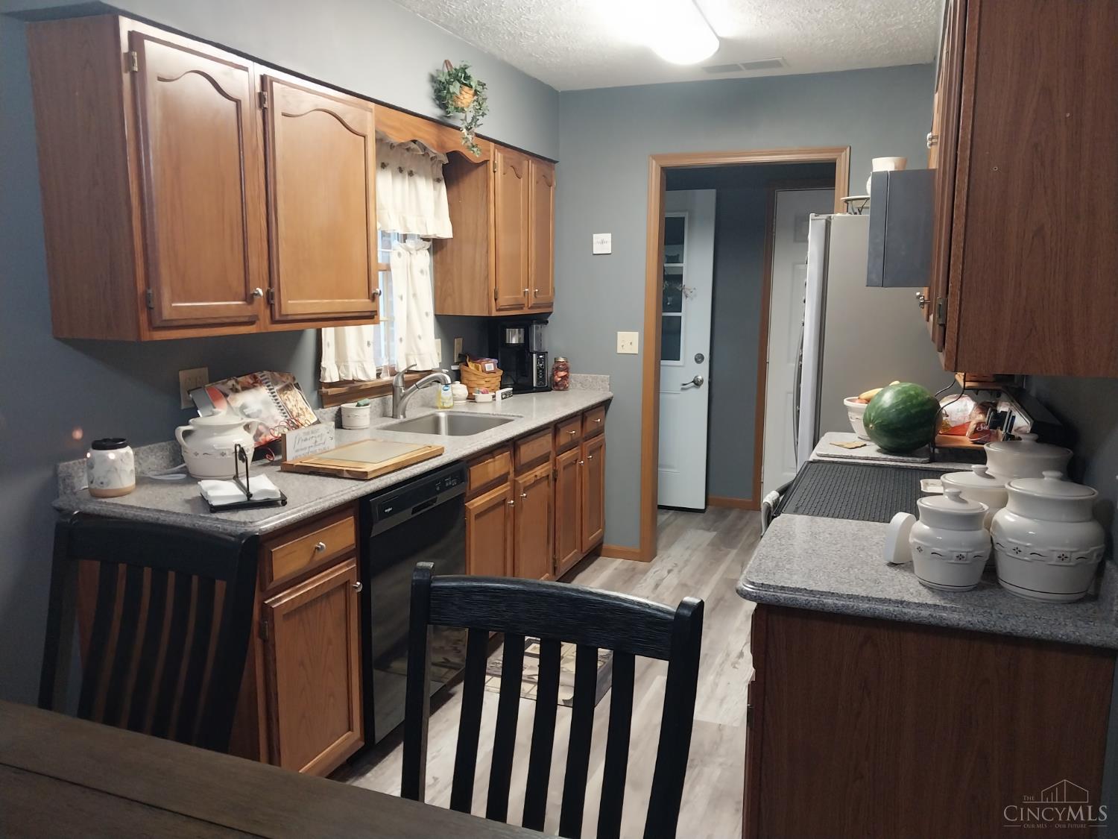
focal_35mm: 26
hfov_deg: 67.3
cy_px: 420
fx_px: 840
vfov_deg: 53.1
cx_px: 559
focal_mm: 4
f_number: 1.8
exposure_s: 1/60
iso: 320
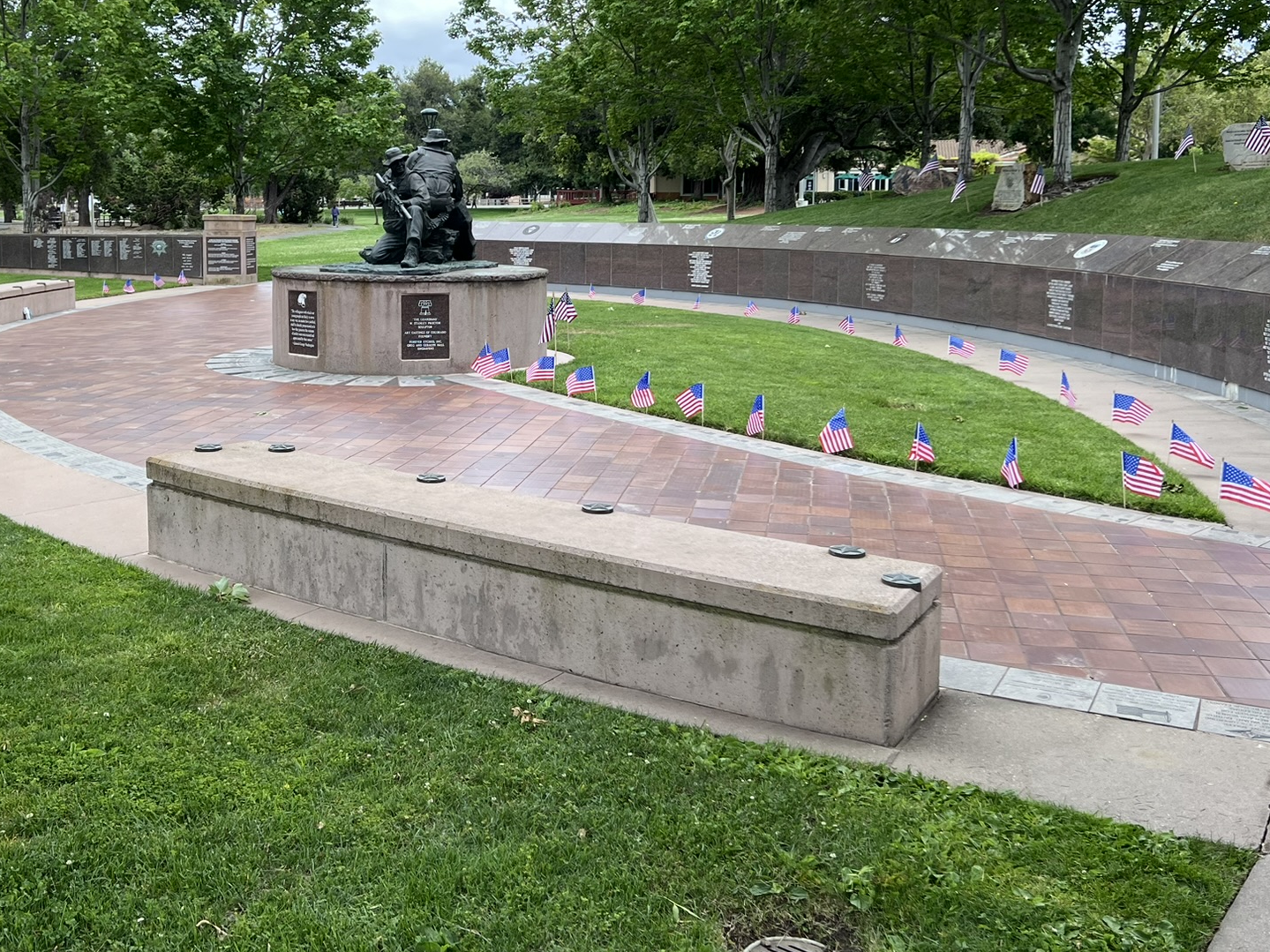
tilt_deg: -5.3
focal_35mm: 37
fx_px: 1357
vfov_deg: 38.3
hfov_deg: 49.9
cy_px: 334
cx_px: 524
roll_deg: +0.4
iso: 50
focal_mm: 5.7
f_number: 1.5
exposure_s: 1/1100
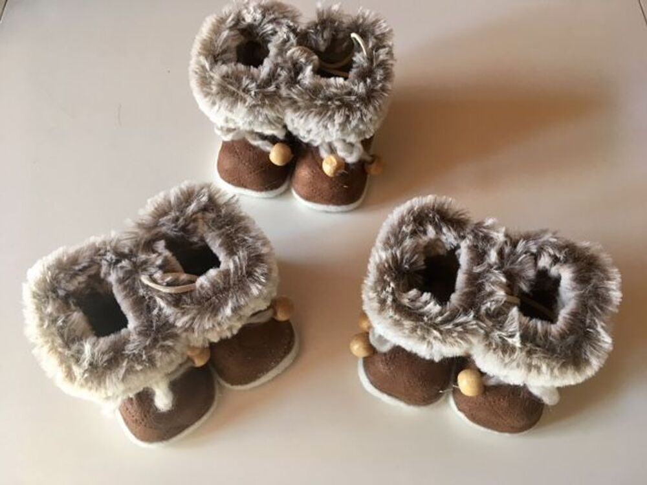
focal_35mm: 29
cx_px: 324
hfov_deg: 61.7
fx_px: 542
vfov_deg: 48.2
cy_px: 242
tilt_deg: -66.2
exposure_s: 1/33
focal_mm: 4.15
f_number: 2.2
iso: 80
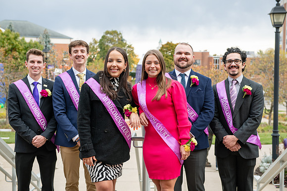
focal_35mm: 58
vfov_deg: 23.4
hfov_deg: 34.5
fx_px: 462
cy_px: 96
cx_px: 144
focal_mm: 58
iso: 200
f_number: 4.5
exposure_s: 1/400
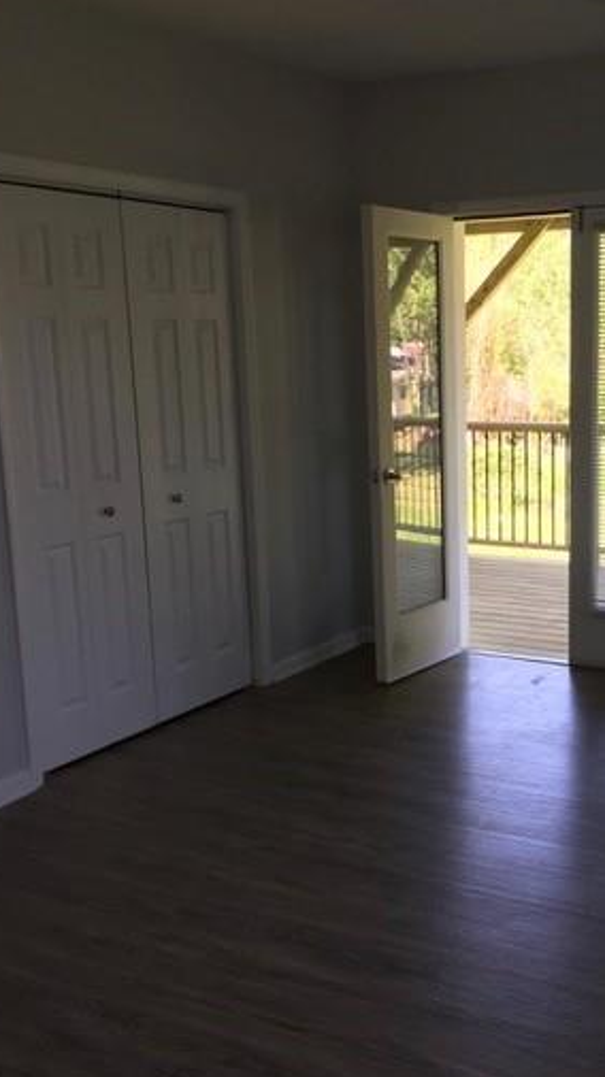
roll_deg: -0.2
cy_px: 558
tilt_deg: -9.9
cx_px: 479
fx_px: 1143
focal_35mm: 40
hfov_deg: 29.0
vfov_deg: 50.5
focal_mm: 4.15
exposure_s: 1/120
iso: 50
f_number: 2.2
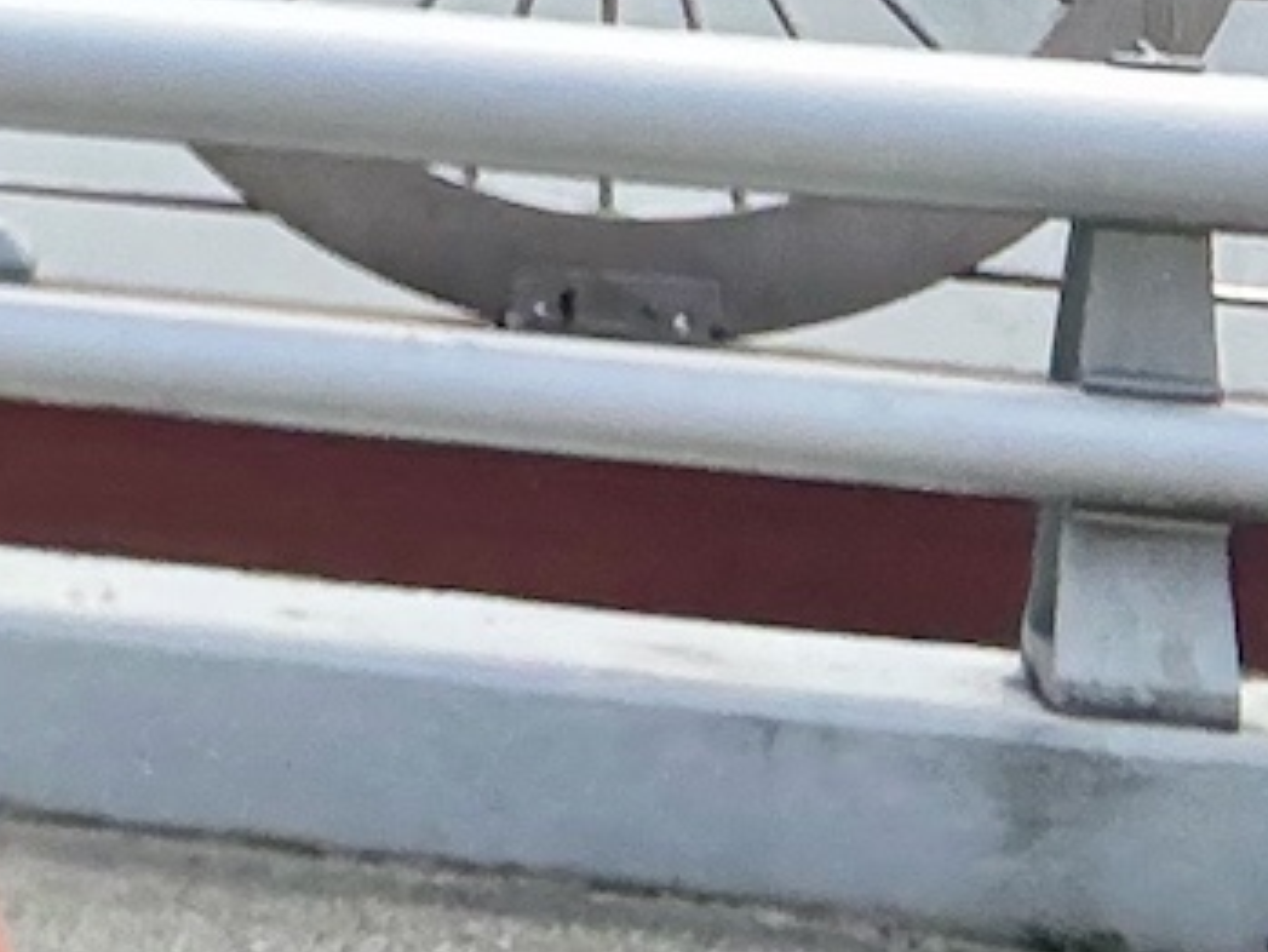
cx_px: -857
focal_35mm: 135
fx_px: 4947
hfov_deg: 13.4
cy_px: -988
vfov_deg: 10.1
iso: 25
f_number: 1.9
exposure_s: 1/1018
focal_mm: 2.69
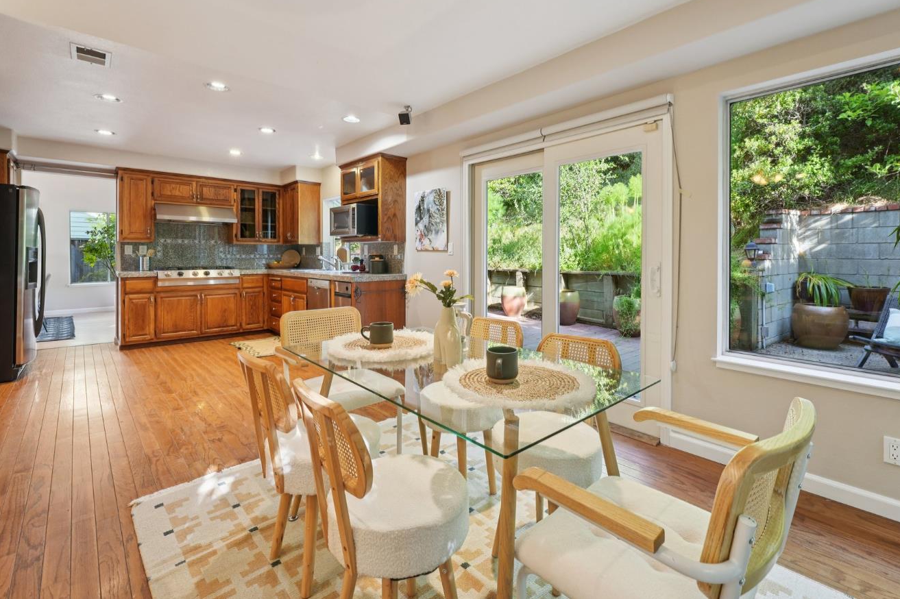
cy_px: 258
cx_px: 469
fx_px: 400
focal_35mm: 16
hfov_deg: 96.7
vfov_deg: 73.3
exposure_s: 1/25
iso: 800
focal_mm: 14
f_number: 8
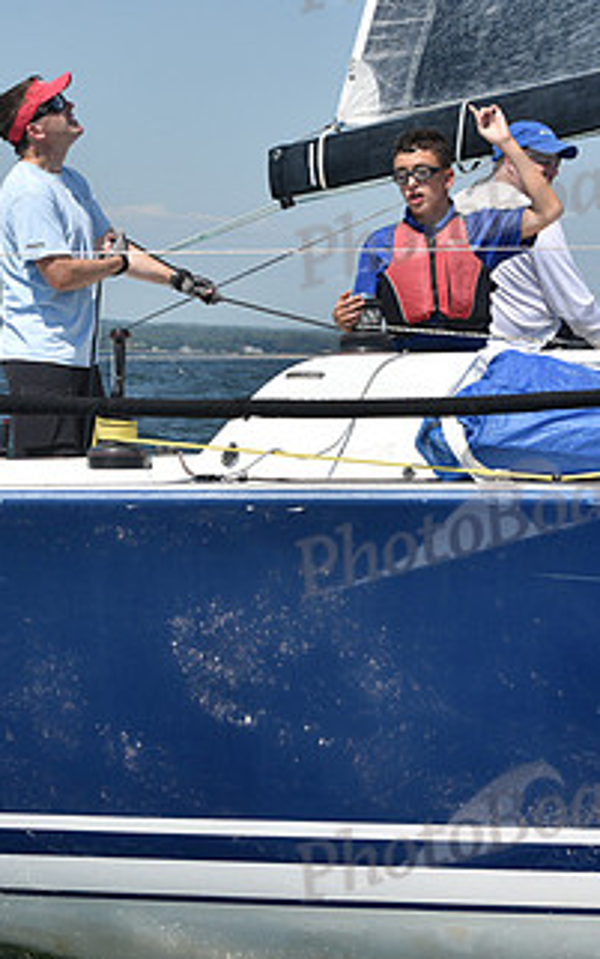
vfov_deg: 16.2
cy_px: 408
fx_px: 3371
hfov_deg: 10.2
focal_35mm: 129
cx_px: 143
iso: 250
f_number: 8
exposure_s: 1/1250
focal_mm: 70
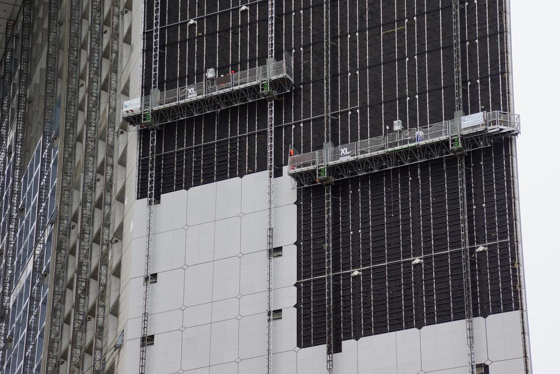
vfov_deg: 12.0
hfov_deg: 17.9
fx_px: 1773
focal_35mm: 114
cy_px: 189
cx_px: 286
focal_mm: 70
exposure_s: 1/160
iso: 100
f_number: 9
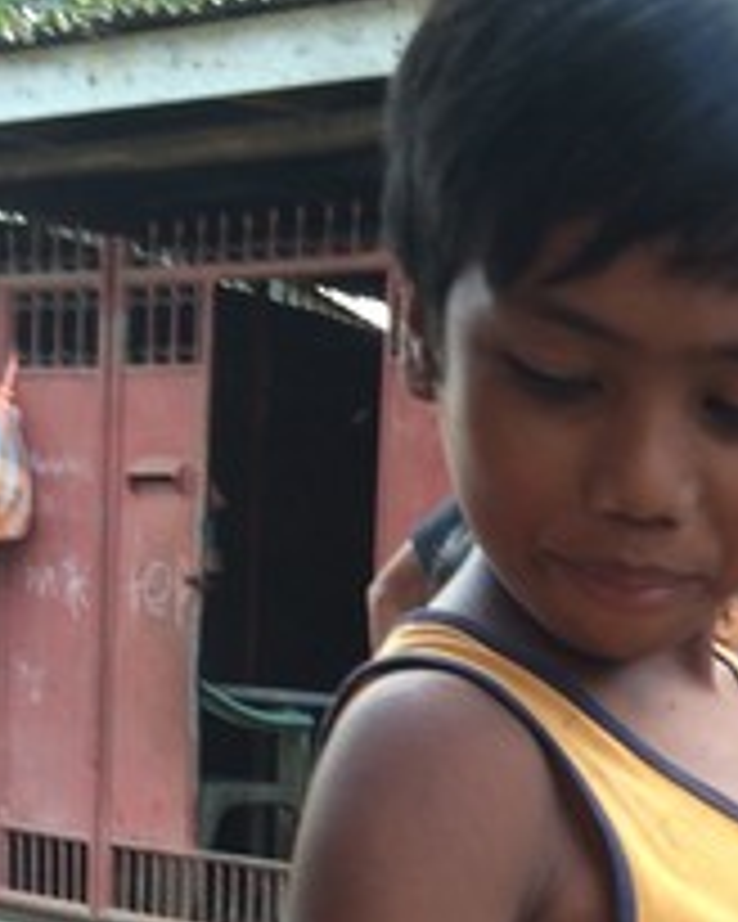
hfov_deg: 19.0
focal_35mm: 77
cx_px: 830
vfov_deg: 23.0
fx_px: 2102
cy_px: 1061
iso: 40
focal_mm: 4.12
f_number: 2.2
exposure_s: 1/60
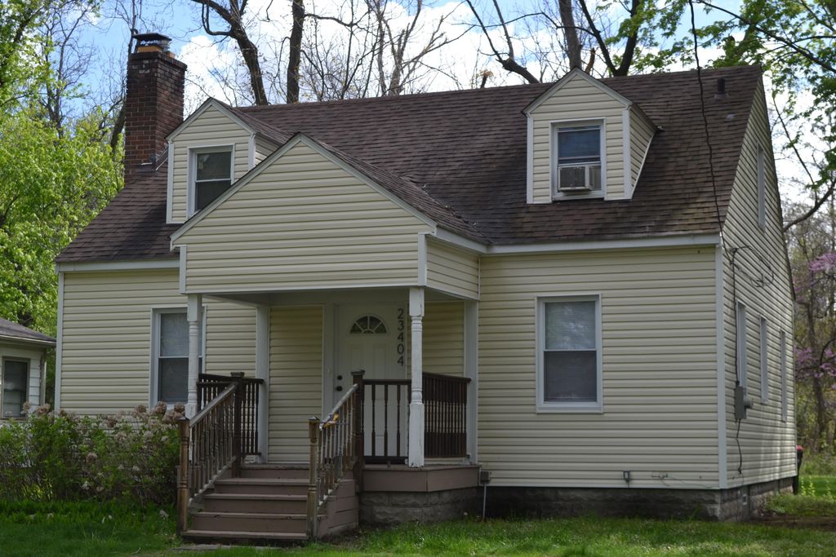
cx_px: 418
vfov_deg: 21.6
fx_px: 1463
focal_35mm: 63
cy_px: 278
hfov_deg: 31.9
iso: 100
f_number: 7.1
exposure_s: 1/200
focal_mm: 42
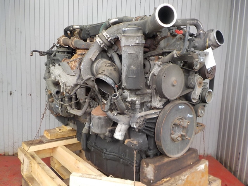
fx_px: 215
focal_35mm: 30
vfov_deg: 46.8
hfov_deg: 60.0
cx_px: 124
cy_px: 93
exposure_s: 1/30
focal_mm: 4.1
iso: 140
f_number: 3.3
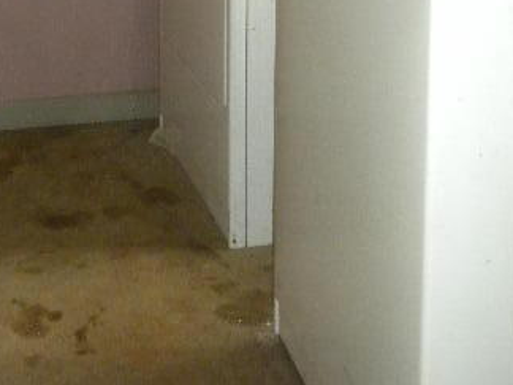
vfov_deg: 18.7
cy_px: -120
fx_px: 1082
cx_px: 192
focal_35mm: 73
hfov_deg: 26.6
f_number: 3.5
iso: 400
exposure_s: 1/30
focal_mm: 6.6
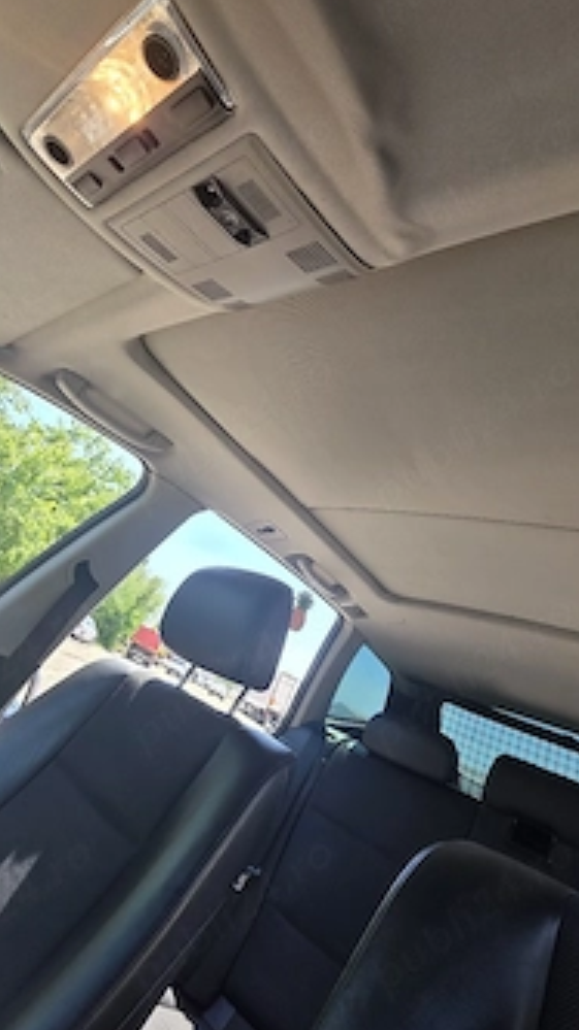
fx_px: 465
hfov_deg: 63.9
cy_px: 470
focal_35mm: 17
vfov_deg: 95.7
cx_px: 294
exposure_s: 1/263
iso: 40
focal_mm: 2.2
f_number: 1.9
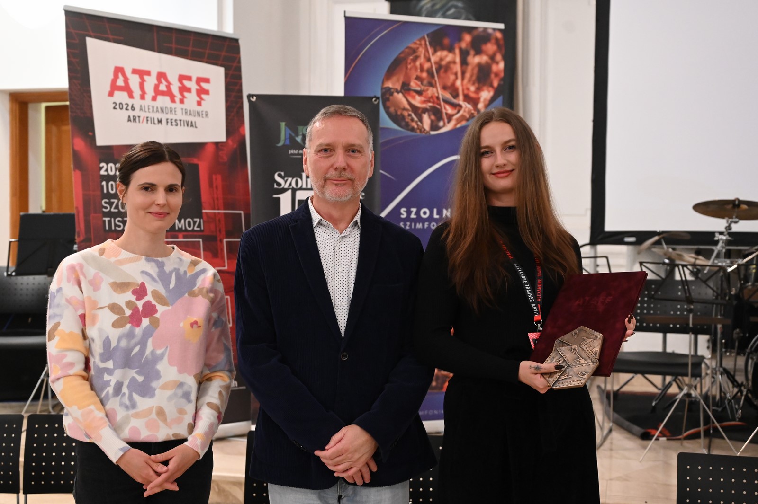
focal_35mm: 47
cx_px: 379
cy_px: 252
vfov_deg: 28.6
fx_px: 989
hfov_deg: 41.9
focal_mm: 47
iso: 6400
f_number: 4
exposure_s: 1/125
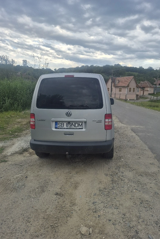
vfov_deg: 73.7
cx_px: 86
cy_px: 120
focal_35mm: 24
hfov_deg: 53.1
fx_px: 160
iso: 25
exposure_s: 1/667
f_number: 1.8
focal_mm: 5.4
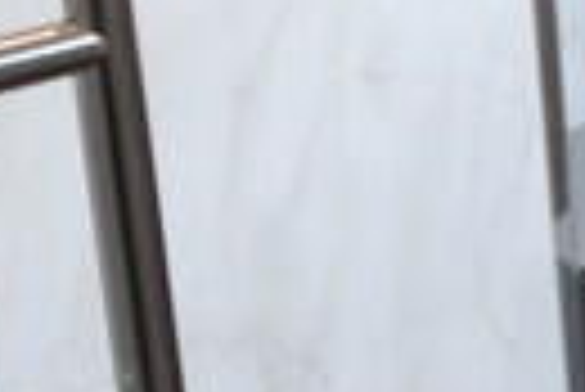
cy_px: -286
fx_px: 1920
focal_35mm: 118
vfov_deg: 11.0
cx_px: 1624
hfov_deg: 11.8
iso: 400
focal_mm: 10
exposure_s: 1/100
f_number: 5
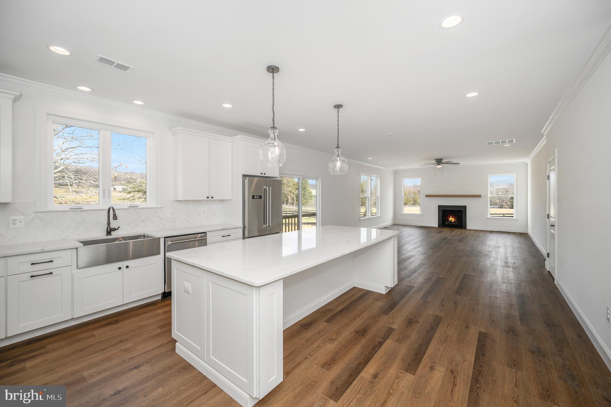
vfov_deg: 81.1
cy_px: 204
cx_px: 306
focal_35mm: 14
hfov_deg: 104.3
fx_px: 237
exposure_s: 1/125
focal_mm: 14
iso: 110
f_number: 5.6
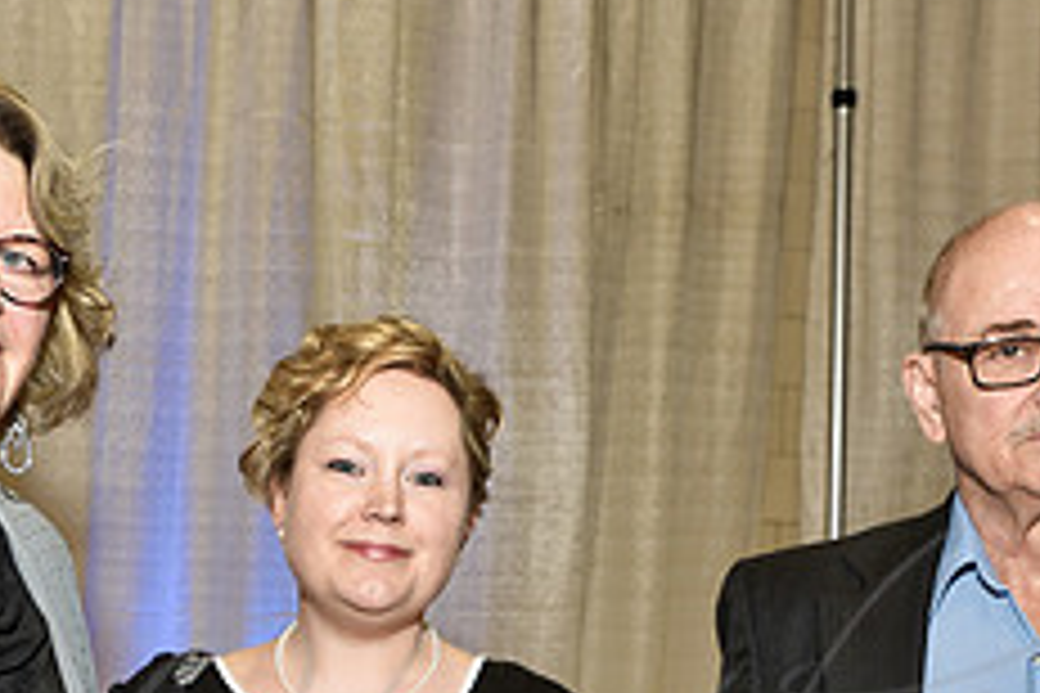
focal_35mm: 78
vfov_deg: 16.8
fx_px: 2253
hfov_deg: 25.9
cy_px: 799
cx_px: 351
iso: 200
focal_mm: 31
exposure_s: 1/60
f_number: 5
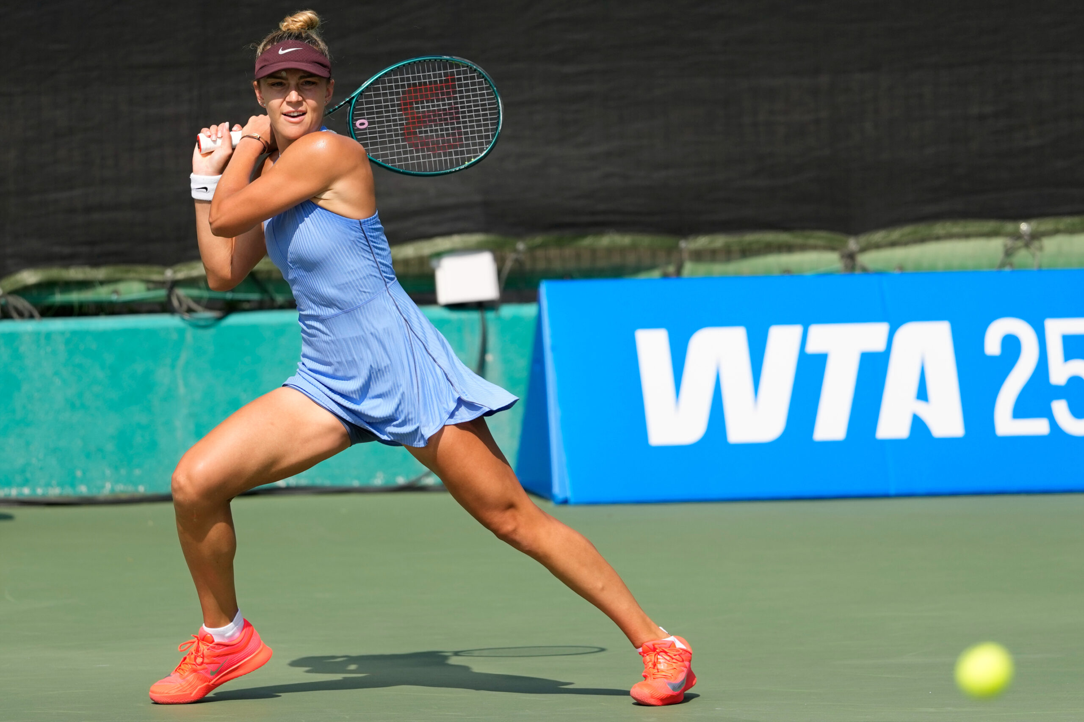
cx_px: 542
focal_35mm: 450
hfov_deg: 4.6
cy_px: 361
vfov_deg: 3.1
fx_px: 13547
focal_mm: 300
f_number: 2.8
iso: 250
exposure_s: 1/4000
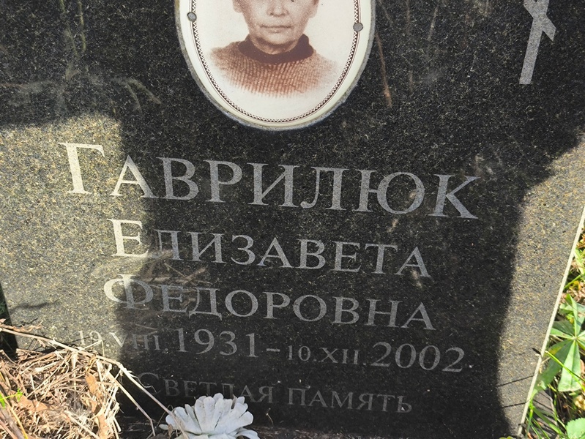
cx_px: 292
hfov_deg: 38.2
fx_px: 845
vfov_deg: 29.1
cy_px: 220
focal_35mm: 50
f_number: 1.7
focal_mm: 4.71
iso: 50
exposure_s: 1/237
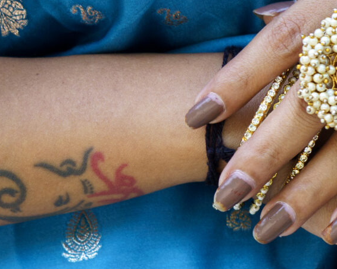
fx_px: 3771
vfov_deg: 4.1
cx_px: 291
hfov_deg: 5.1
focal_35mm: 378
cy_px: 471
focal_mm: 89
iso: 640
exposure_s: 1/500
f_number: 4
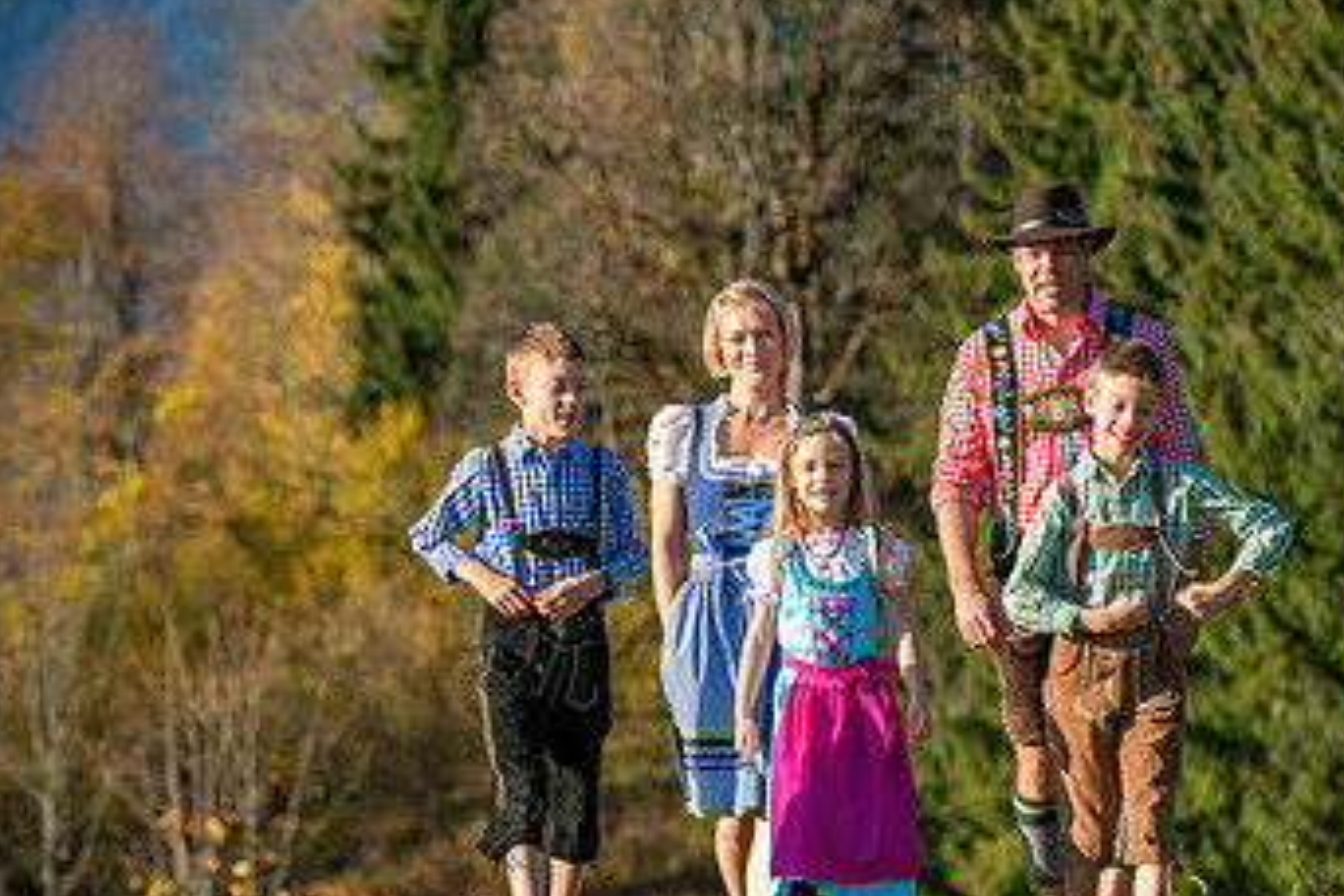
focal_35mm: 263
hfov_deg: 7.8
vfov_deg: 5.2
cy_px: 611
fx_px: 9818
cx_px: 971
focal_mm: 155
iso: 200
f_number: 5
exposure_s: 1/1600
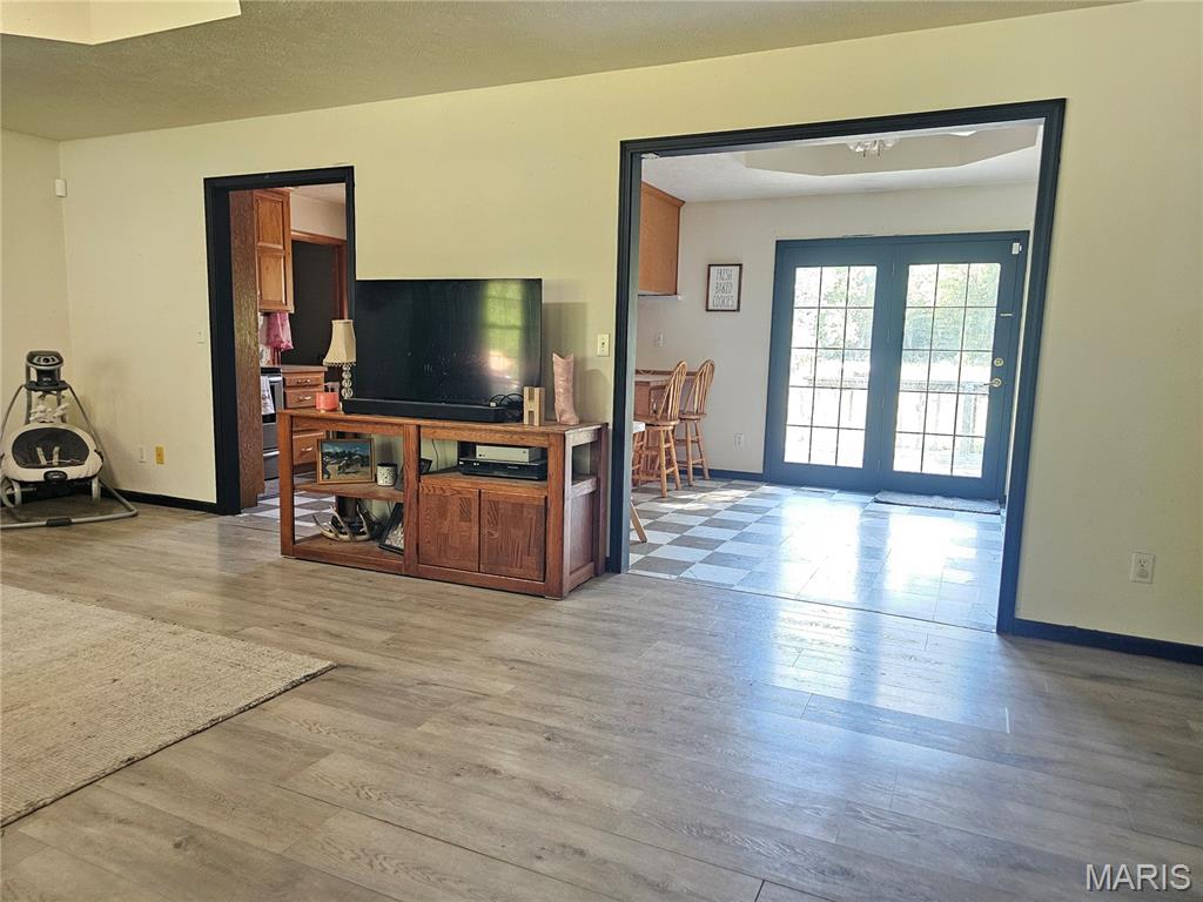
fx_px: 799
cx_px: 602
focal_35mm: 23
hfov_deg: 73.9
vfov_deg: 58.9
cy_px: 451
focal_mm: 6.3
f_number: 1.7
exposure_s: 1/120
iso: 800
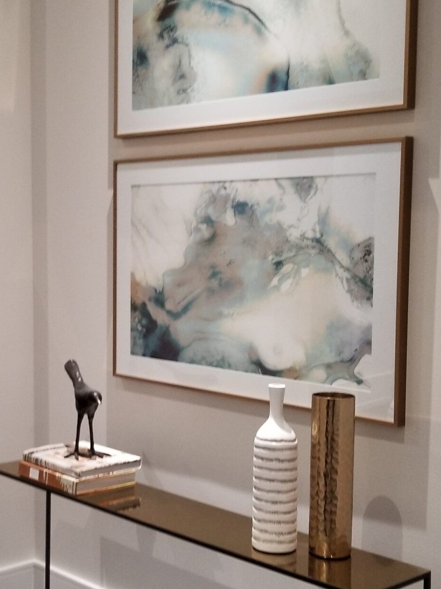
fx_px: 918
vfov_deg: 35.5
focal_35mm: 54
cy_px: 310
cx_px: 113
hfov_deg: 26.7
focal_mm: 4.25
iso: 200
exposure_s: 1/30
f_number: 1.7
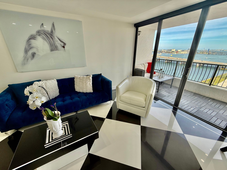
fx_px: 92
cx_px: 114
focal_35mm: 14
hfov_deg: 102.1
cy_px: 85
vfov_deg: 85.7
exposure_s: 1/120
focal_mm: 2.22
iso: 64
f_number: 2.2
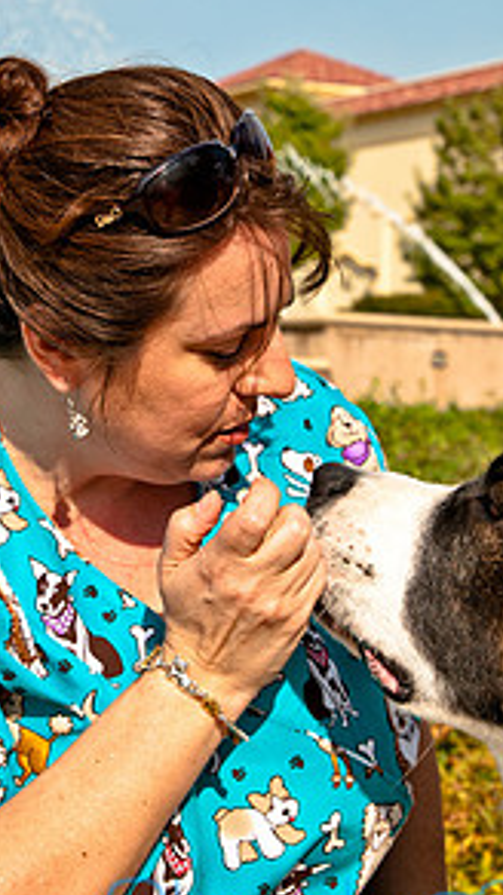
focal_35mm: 87
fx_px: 2065
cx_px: 130
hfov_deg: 13.8
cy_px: 380
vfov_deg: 24.4
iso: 200
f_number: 5.6
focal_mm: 36
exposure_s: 1/1000
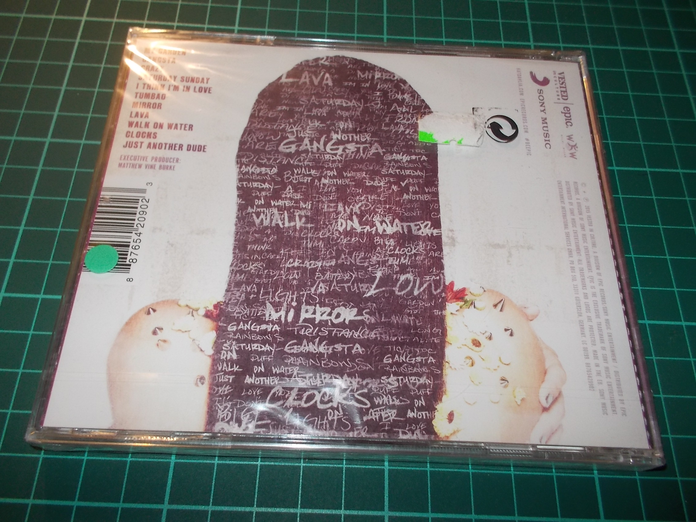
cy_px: 261
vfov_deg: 48.2
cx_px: 348
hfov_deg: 61.7
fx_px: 583
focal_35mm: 29
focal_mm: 4.1
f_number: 3.3
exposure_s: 1/30
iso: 200
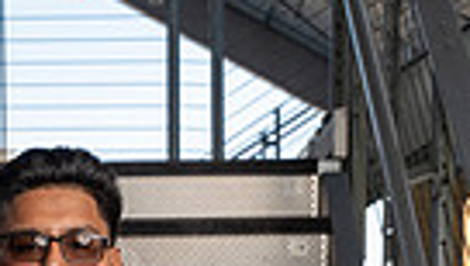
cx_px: 45
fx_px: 2459
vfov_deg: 5.8
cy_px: 757
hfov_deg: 10.9
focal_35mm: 197
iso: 200
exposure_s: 1/250
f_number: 8
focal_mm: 57
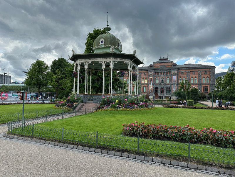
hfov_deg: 71.6
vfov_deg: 56.8
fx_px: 163
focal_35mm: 24
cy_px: 88
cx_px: 118
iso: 80
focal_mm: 6.9
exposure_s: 1/1949
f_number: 1.8
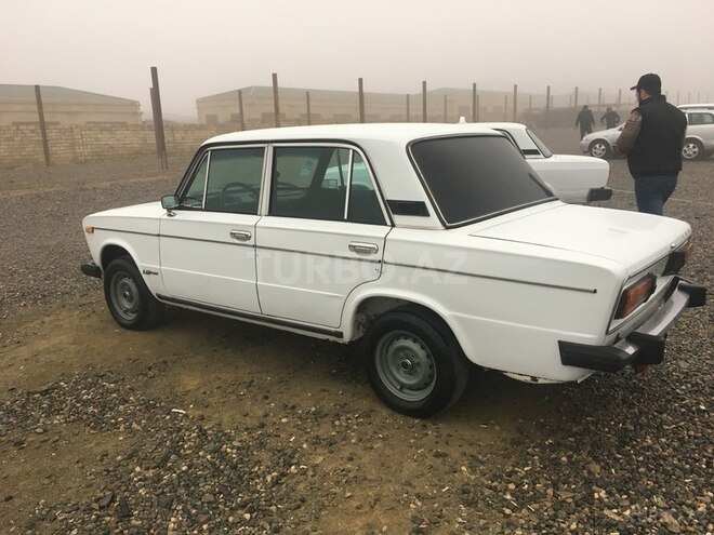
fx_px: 598
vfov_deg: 48.2
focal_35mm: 29
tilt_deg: -12.3
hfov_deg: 61.7
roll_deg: +2.0
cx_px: 357
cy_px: 268
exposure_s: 1/33
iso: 25
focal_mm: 4.15
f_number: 2.2
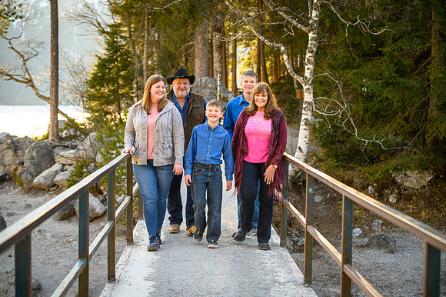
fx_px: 929
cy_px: 148
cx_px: 223
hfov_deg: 27.0
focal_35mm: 75
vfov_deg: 18.2
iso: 320
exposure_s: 1/400
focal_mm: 75
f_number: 4
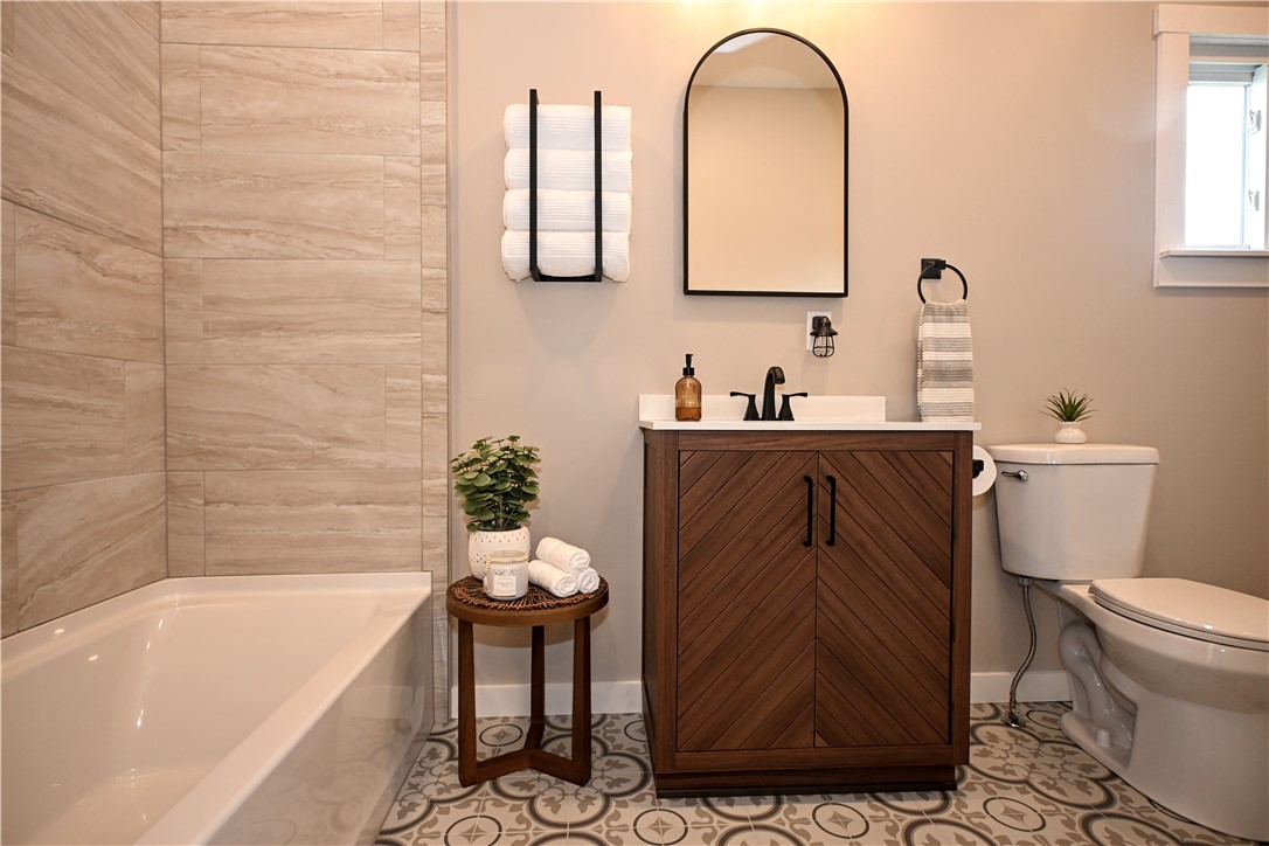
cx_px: 634
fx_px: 634
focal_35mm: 18
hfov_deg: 90.0
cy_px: 423
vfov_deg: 67.4
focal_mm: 12
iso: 400
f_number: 4
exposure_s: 1/60
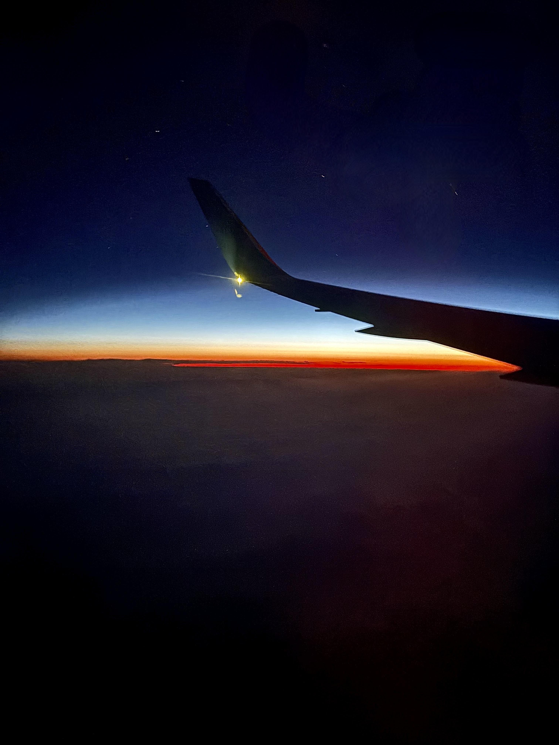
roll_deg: -0.4
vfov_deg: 67.3
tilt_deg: -3.7
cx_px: 280
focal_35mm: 26
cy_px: 372
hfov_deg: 53.1
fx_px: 560
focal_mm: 5.96
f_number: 1.6
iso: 5000
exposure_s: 1/2
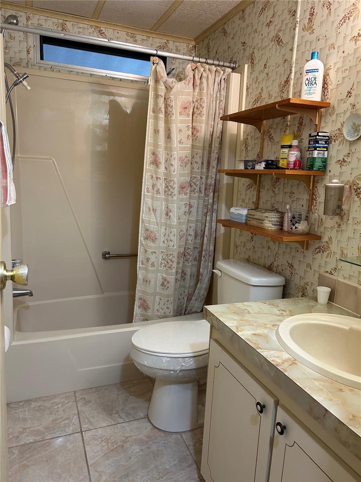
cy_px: 241
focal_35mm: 26
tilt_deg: -10.0
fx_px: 362
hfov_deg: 53.1
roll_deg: -3.6
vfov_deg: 67.3
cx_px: 180
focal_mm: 5.7
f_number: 1.5
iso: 125
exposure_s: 1/60
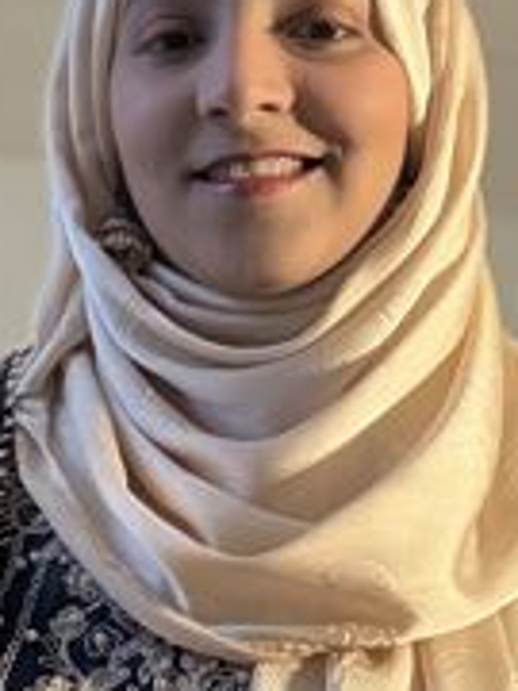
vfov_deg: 20.0
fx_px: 1955
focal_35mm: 98
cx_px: 142
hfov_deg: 15.0
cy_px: 367
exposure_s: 1/30
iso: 400
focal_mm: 2.69
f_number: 1.9
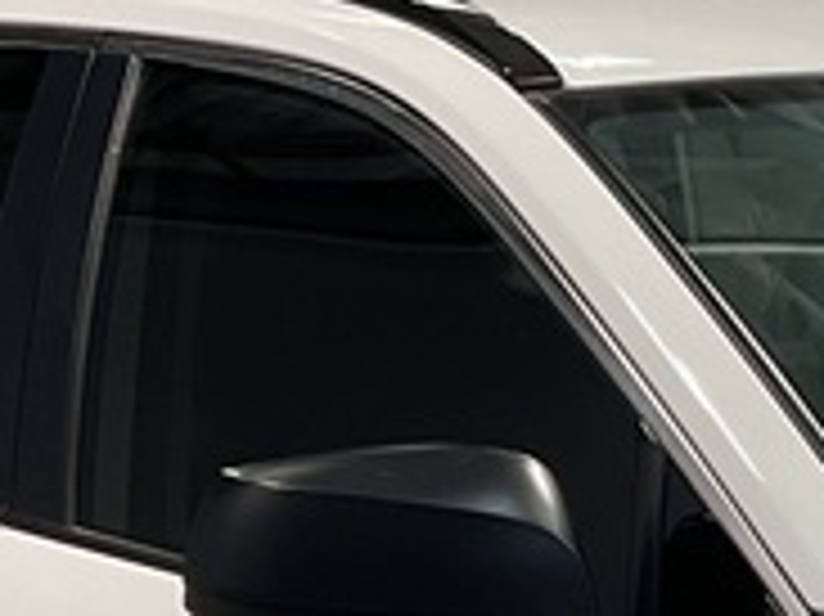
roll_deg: -0.6
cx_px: 1288
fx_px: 3616
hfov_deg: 12.3
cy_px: 1093
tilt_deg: -15.0
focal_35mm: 152
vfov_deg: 9.3
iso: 20
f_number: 1.8
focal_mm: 3
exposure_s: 1/120
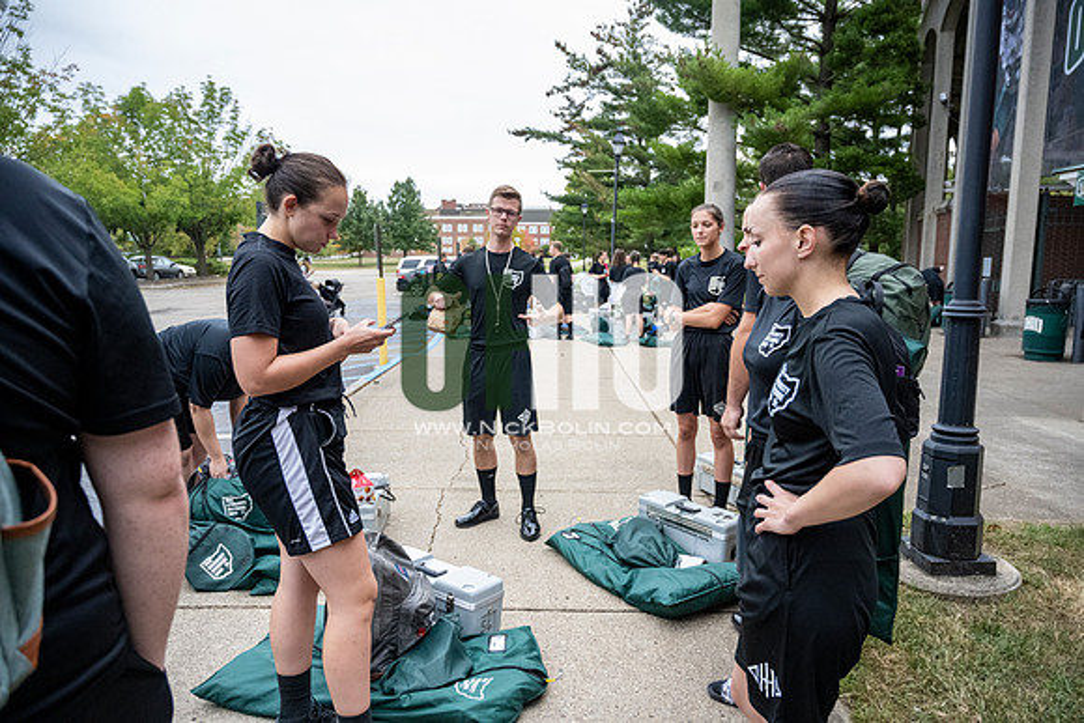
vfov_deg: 53.2
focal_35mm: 24
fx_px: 723
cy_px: 362
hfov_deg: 73.7
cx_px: 542
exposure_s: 1/4000
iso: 2500
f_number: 4
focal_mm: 24
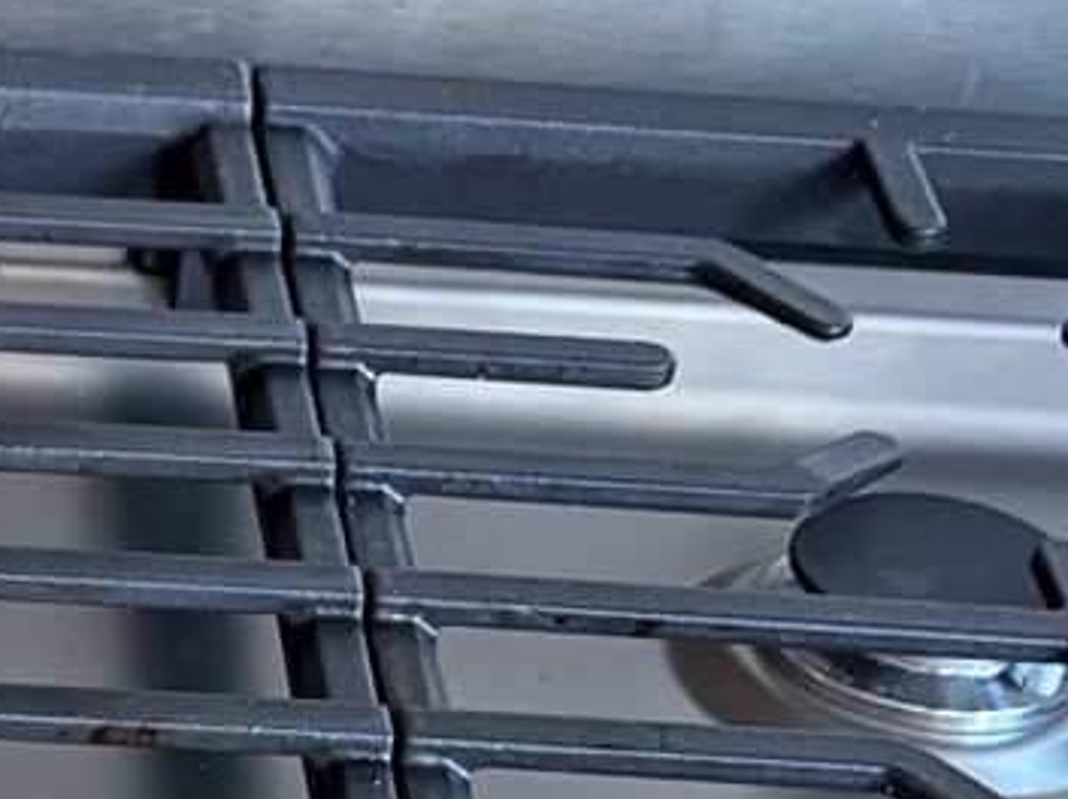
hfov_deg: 12.4
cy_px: 1389
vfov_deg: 9.4
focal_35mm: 151
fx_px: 4654
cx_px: -575
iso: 320
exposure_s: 1/60
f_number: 1.6
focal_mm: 5.96
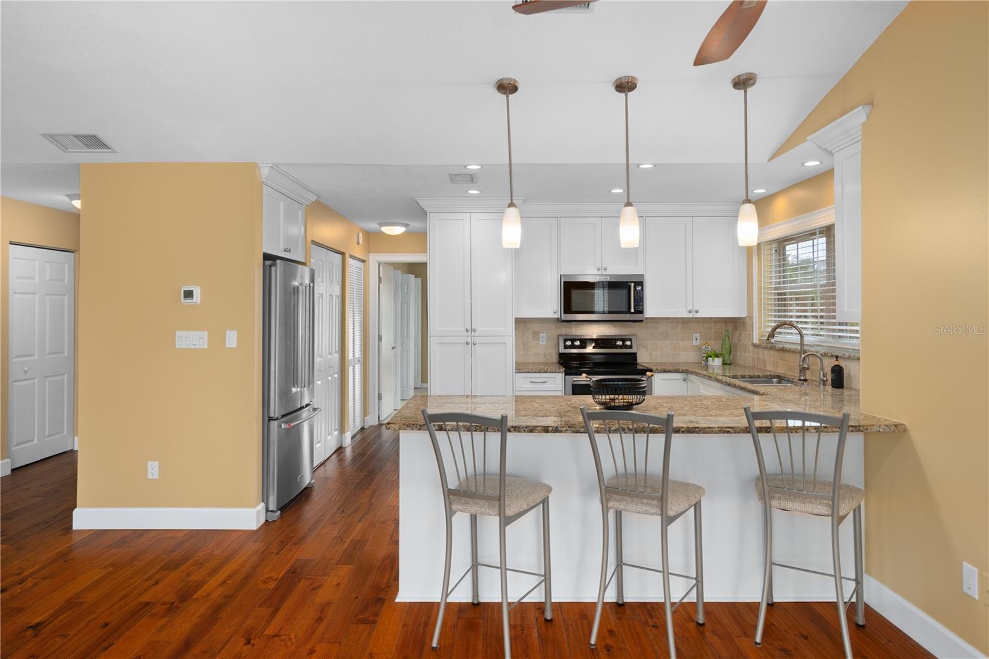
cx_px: 494
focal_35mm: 21
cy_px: 330
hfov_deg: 81.2
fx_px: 577
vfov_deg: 59.5
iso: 320
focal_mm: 21
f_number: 9
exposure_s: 1.3
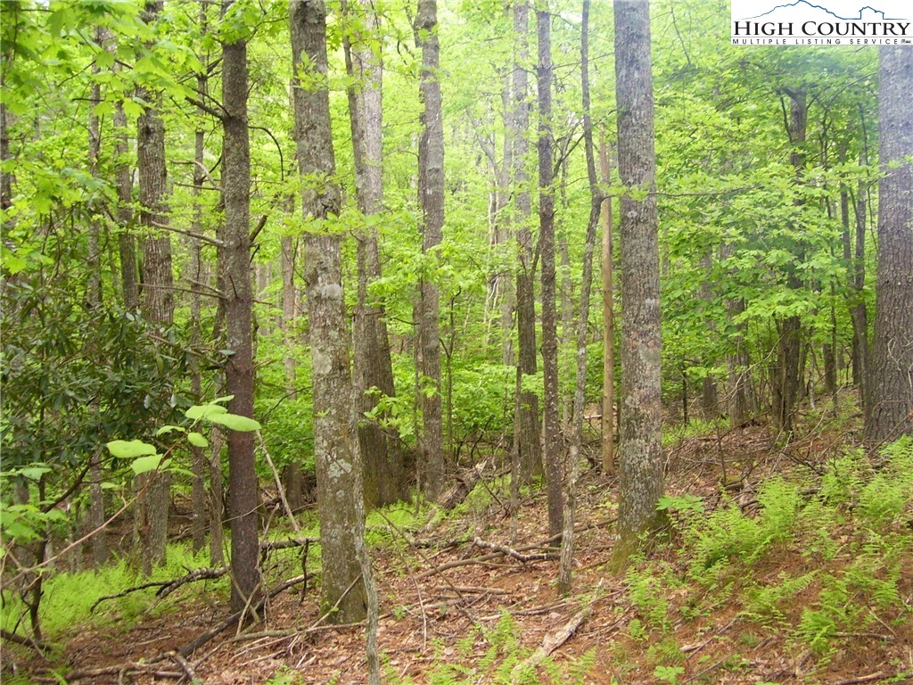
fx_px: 976
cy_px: 342
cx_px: 456
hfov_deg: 50.1
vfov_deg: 38.7
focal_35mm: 37
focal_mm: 6
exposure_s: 1/60
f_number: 2.7
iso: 125
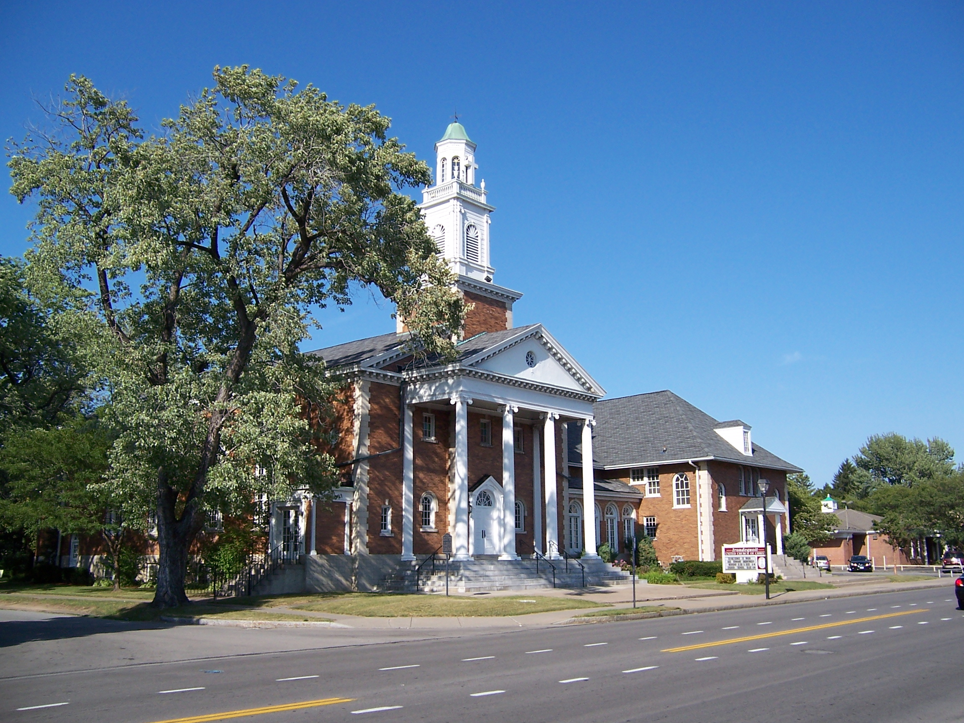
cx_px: 482
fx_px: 919
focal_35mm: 33
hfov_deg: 55.4
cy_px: 362
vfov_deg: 42.9
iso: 80
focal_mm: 5.5
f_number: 3.4
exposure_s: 1/1000
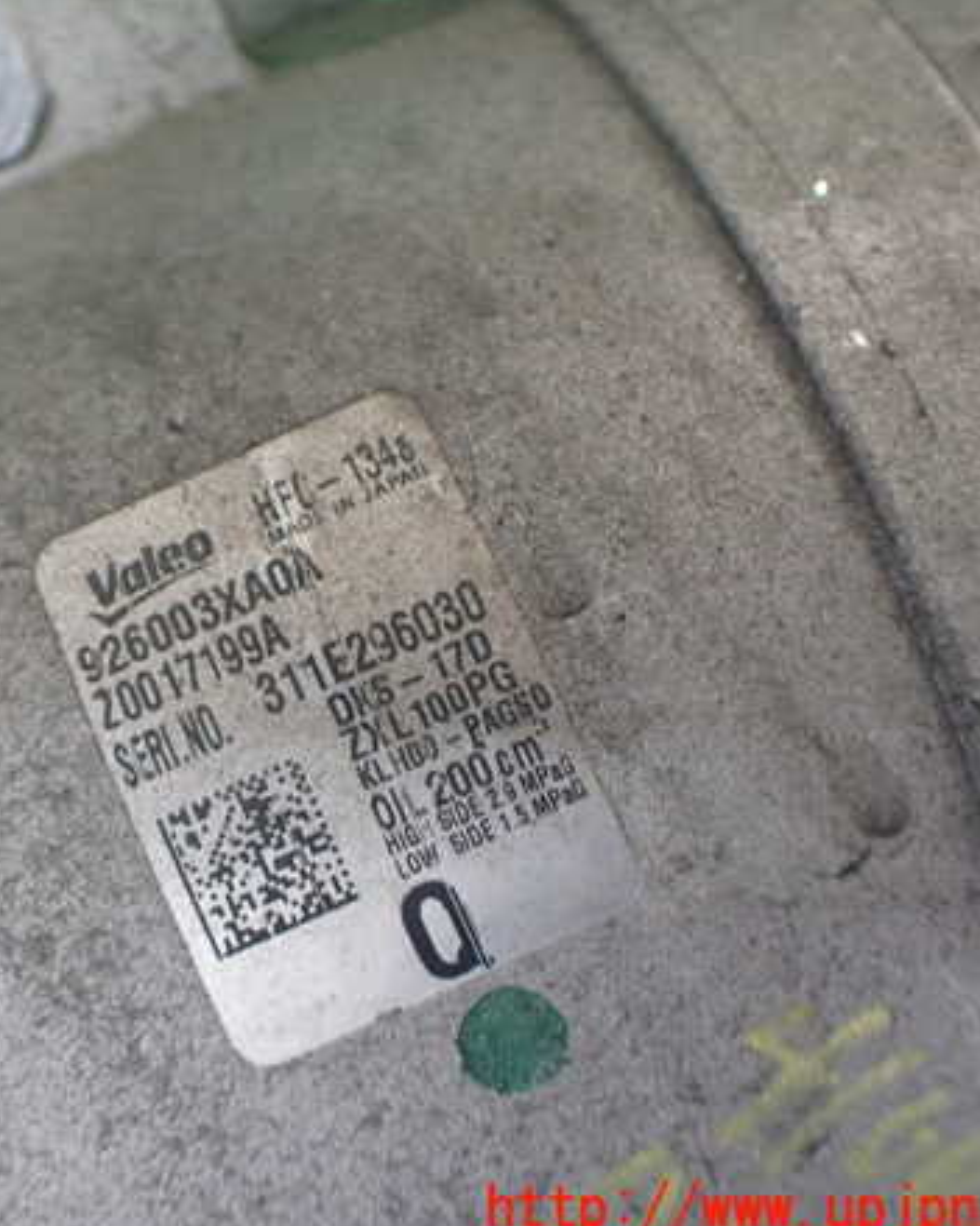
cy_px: 617
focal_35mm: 40
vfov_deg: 45.8
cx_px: 279
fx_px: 1451
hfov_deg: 36.7
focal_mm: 5.4
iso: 800
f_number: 2.3
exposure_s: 1/80
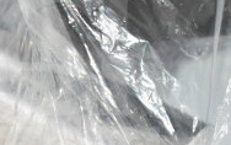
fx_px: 905
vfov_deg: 9.2
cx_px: 21
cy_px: 88
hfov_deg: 14.4
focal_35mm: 144
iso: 1250
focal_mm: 29
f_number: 4.2
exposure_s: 1/50
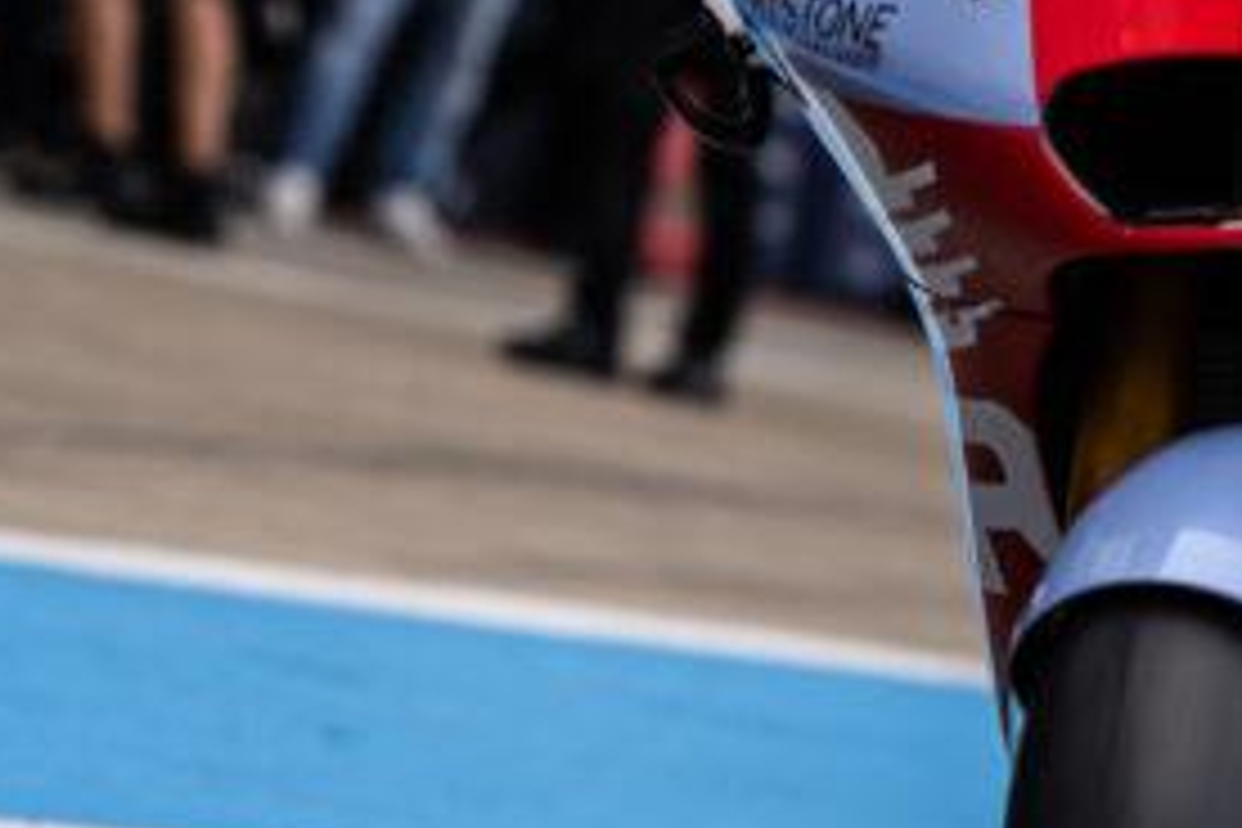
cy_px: -491
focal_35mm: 382
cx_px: 1345
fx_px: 13178
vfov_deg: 3.6
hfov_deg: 5.4
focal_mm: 85
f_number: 2.8
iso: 250
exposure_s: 1/800
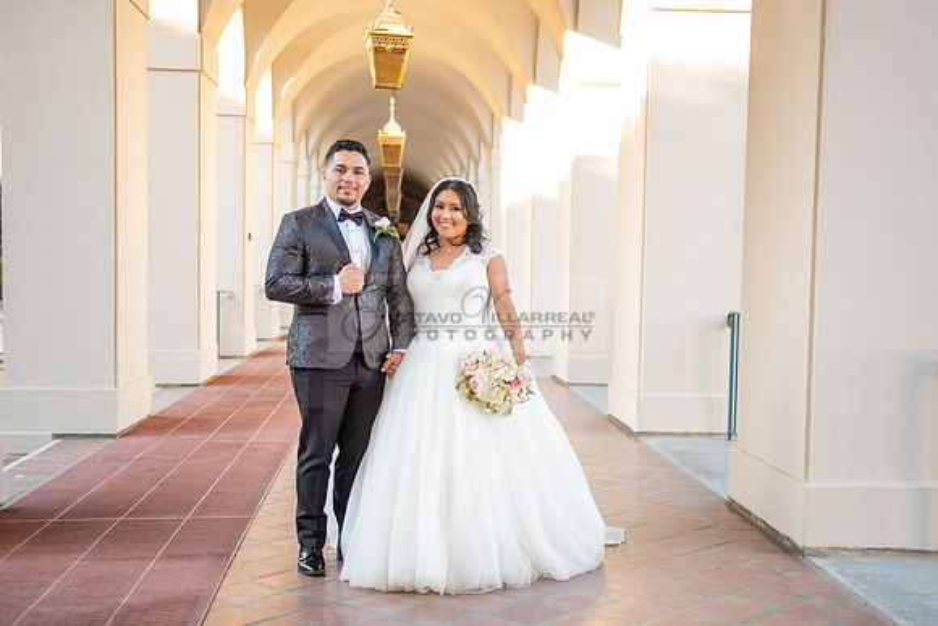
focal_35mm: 52
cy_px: 343
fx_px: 1360
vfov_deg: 25.9
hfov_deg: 38.0
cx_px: 516
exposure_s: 1/250
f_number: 2.8
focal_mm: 44
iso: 500
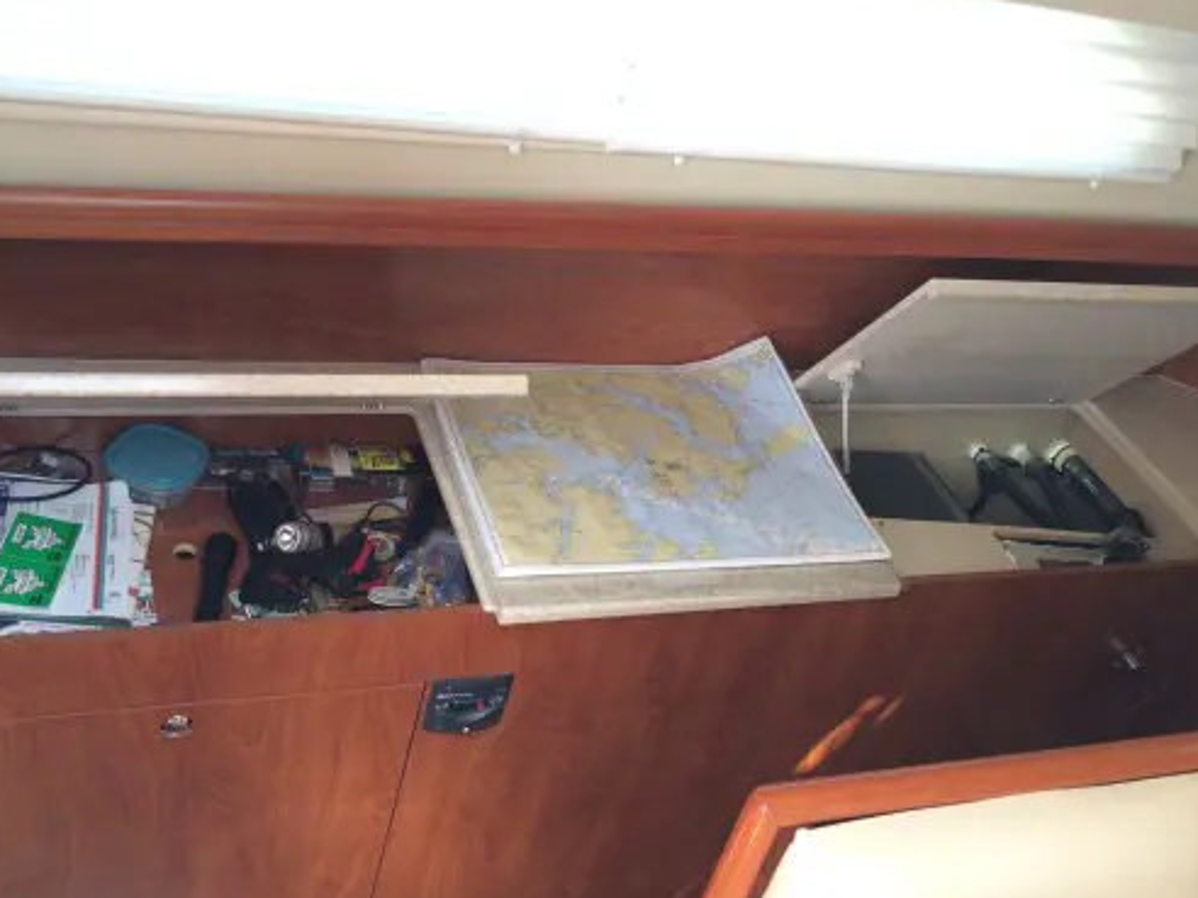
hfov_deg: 47.8
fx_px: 1350
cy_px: 477
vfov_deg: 36.8
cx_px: 562
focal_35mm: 39
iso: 50
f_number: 2.2
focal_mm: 4.12
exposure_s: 1/60
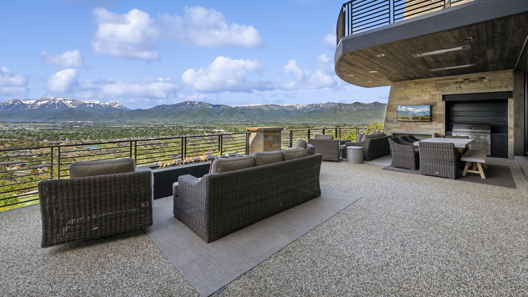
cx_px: 268
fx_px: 210
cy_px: 120
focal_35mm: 15
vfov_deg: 69.9
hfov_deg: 103.0
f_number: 7.1
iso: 1600
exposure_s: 1/4000
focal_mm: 14
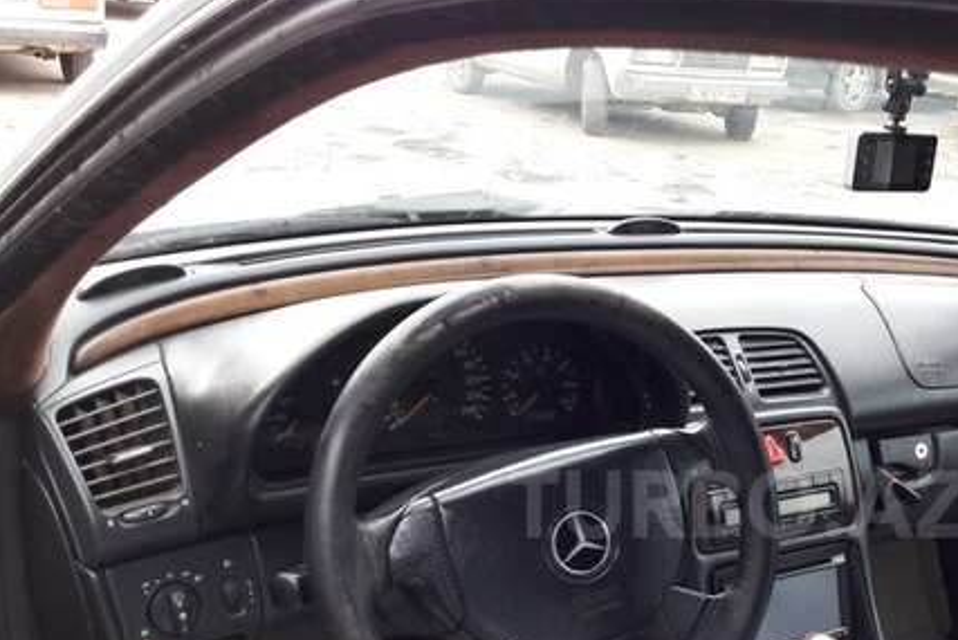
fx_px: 1198
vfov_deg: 29.3
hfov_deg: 42.0
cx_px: 738
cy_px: 504
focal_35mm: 45
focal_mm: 3.7
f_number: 1.9
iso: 50
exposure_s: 1/50
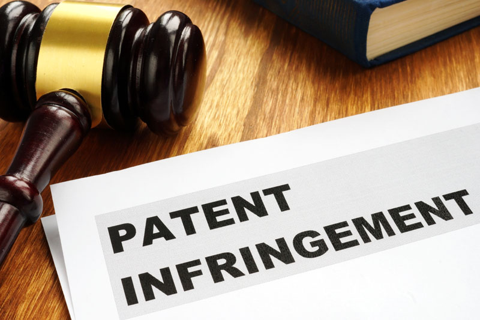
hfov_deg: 43.6
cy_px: 160
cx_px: 240
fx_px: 600
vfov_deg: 29.9
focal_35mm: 45
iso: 200
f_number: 20
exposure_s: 1/2.5
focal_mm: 30
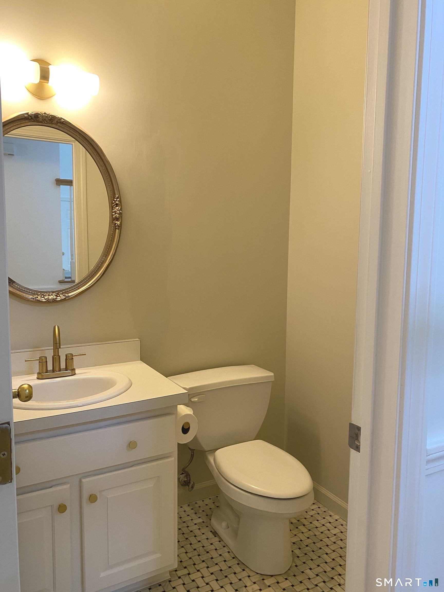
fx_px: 445
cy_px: 296
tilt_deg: -4.4
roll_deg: -0.5
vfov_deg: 67.3
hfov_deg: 53.1
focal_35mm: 26
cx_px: 222
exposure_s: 1/60
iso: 160
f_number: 1.8
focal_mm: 4.25
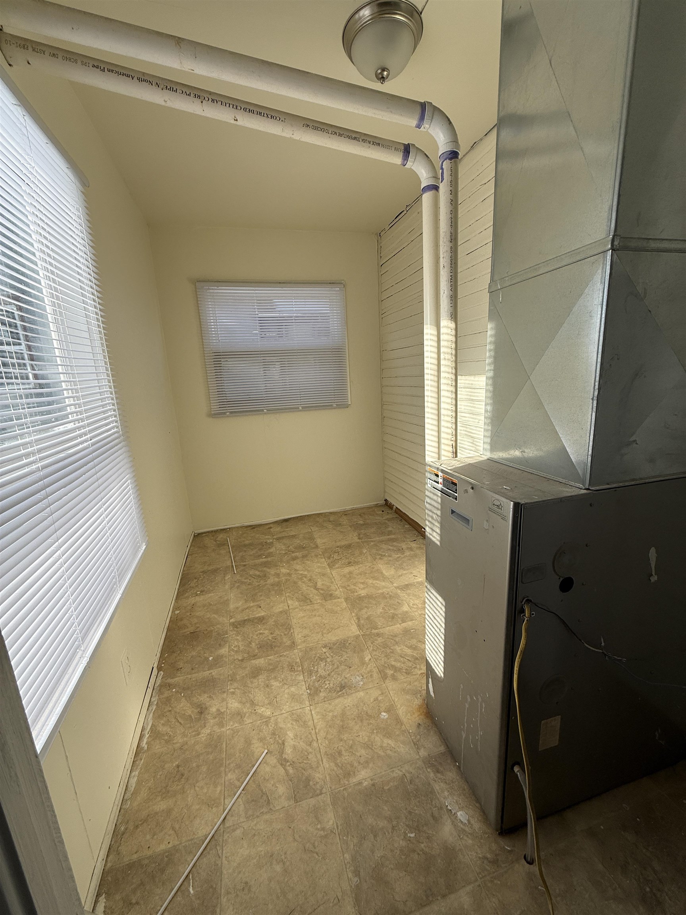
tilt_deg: -12.4
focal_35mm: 14
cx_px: 343
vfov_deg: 102.1
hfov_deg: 85.7
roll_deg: +1.9
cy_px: 458
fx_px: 370
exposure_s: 1/602
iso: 64
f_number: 2.2
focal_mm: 2.22
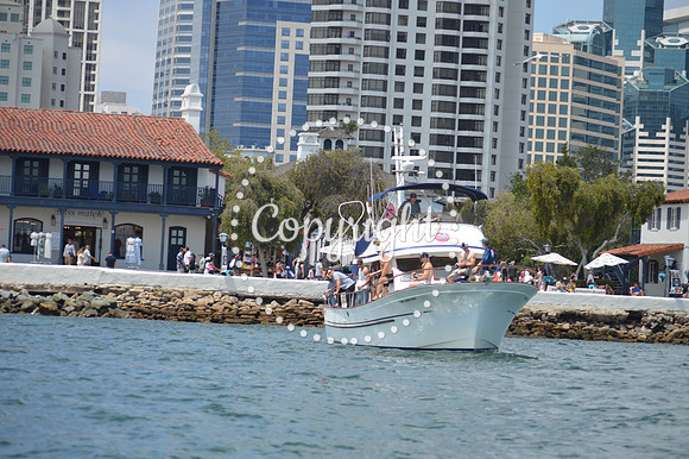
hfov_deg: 14.0
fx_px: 2812
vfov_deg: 9.3
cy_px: 230
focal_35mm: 147
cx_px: 344
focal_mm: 98
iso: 100
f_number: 5.6
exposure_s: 1/500
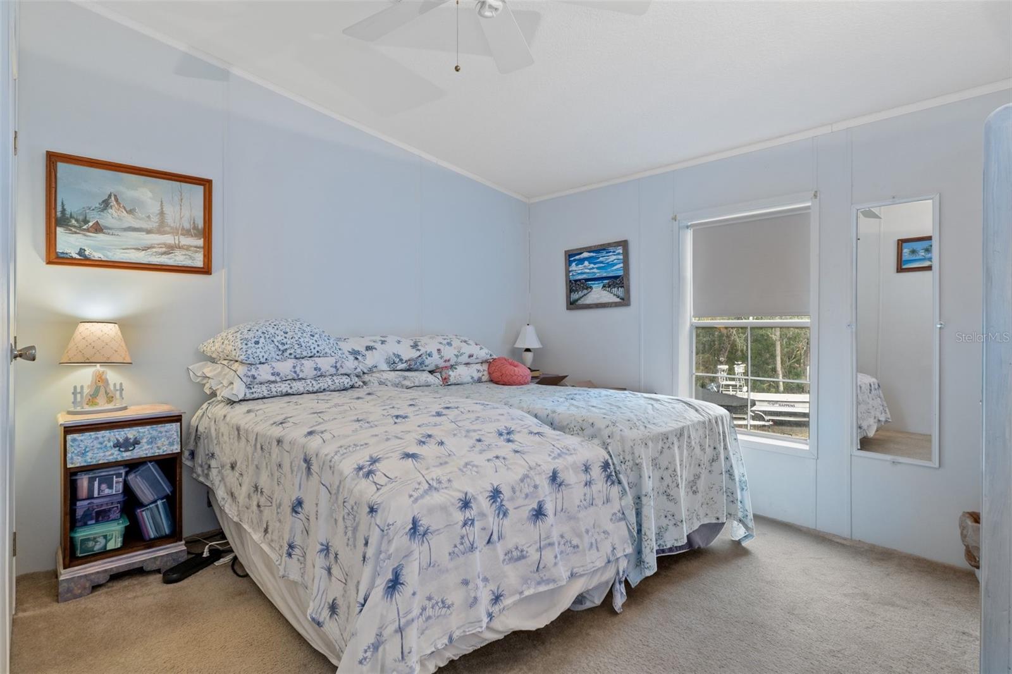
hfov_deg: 90.0
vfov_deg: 67.4
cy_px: 337
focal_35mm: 18
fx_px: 506
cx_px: 506
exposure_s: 1/1.25
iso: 320
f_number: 8
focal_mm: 12
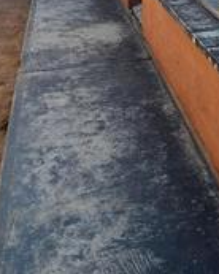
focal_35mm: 61
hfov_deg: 24.9
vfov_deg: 28.1
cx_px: 125
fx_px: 495
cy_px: -30
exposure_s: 1/179
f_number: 1.8
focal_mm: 4
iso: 50
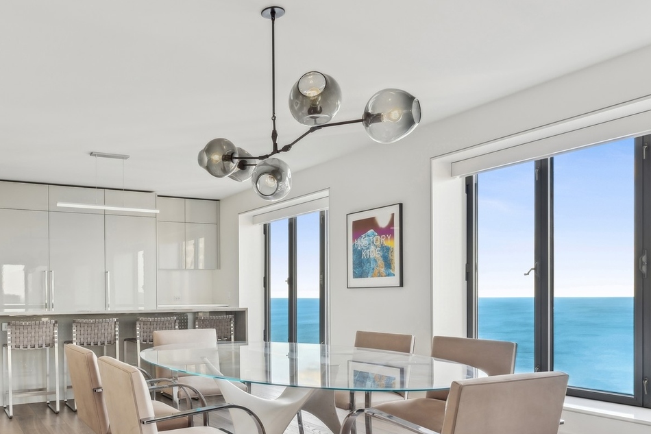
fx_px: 524
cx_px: 210
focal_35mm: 29
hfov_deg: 61.9
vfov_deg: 44.0
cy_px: 304
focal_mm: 17
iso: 320
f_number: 8
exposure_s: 1/30
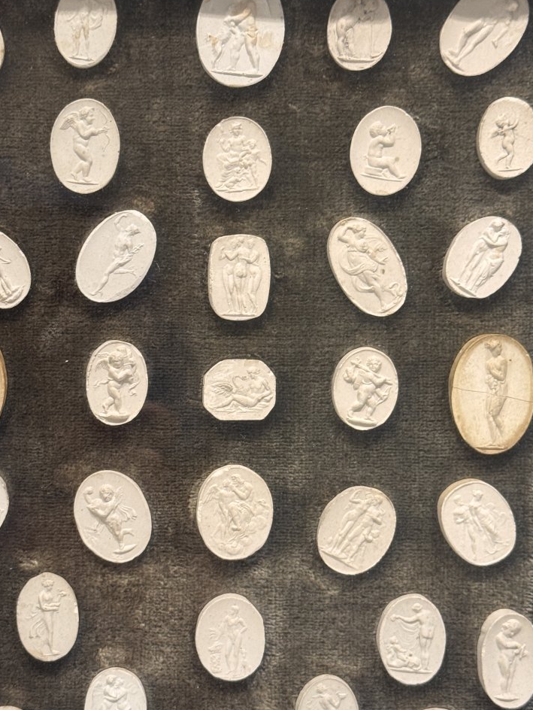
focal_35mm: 61
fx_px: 1251
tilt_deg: -27.1
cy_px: 393
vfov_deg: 31.6
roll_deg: -4.0
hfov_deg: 24.0
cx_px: 230
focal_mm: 6.76
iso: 200
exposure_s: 1/50
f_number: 1.78
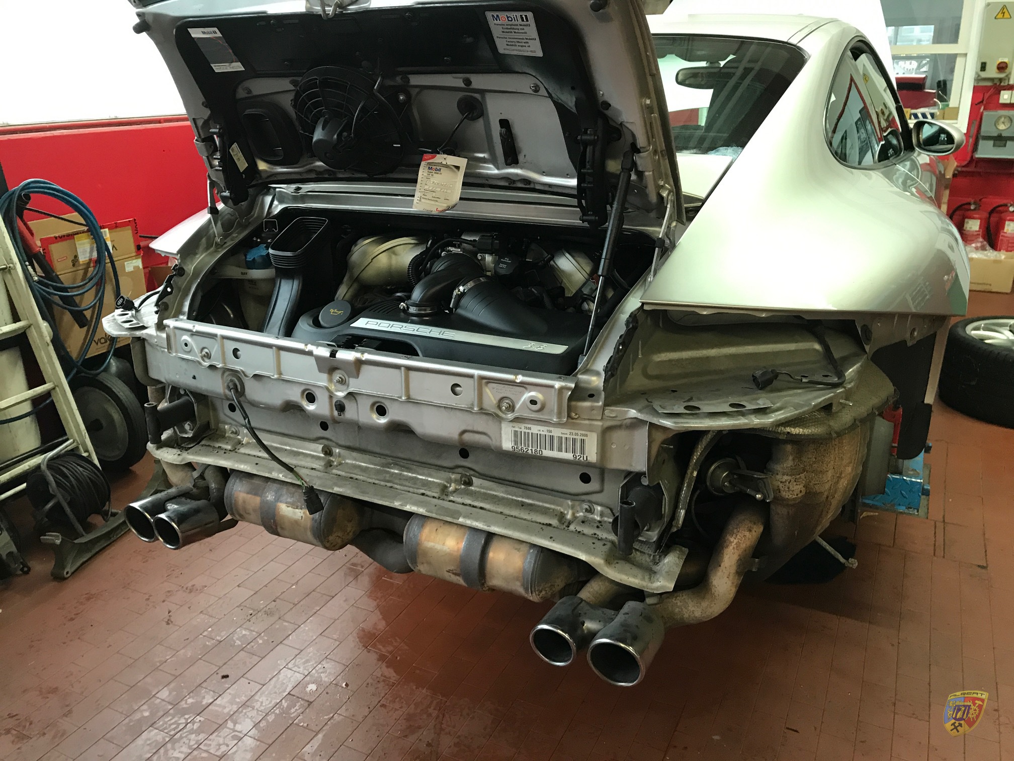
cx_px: 507
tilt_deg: -20.2
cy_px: 380
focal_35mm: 28
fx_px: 820
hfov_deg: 63.4
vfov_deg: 49.7
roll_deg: +1.8
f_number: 1.8
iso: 64
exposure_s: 1/17
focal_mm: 3.99
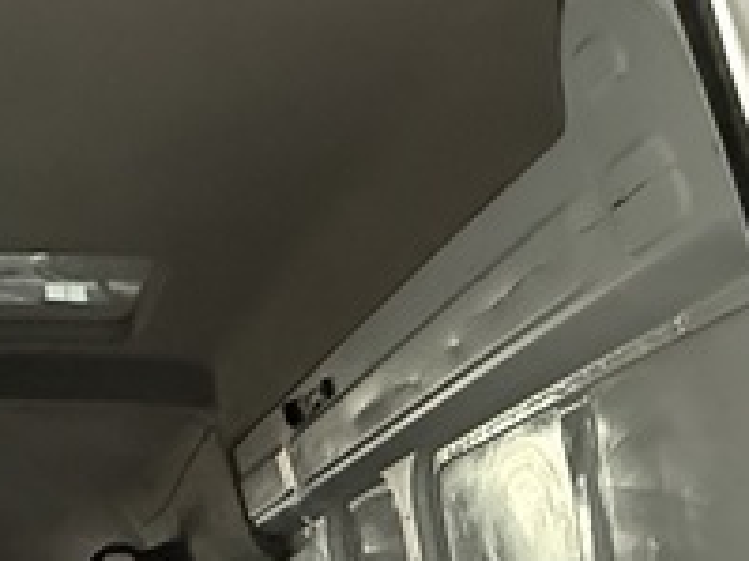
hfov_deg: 24.9
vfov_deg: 17.8
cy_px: 896
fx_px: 1557
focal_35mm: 72
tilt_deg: -5.2
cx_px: -102
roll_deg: +0.6
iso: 1250
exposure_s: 1/33
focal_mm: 2.22
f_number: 2.2
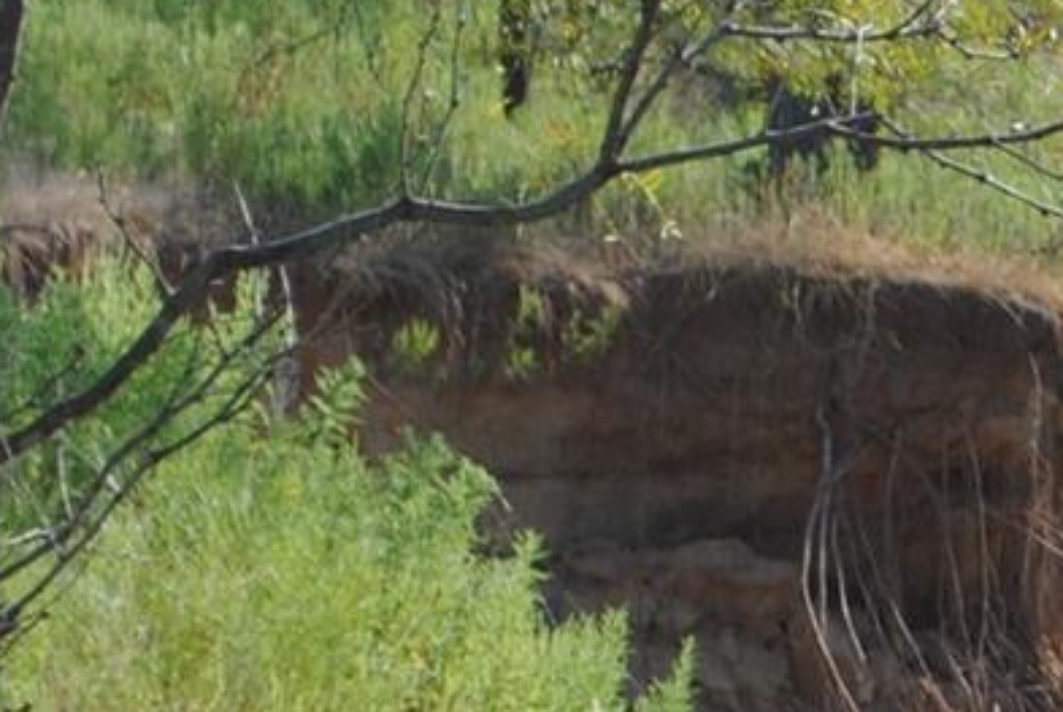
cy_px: 560
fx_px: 10642
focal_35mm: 360
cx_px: 2261
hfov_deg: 5.6
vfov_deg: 3.8
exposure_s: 1/200
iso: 100
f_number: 7.1
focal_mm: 46
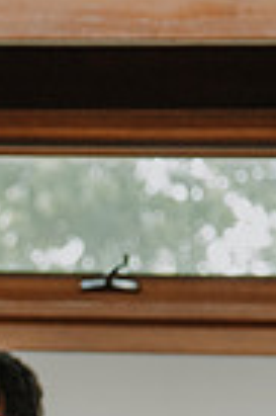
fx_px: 5430
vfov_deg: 4.4
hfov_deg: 2.9
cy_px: 565
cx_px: -314
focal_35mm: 471
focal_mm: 85
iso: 1000
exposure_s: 1/125
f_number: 4
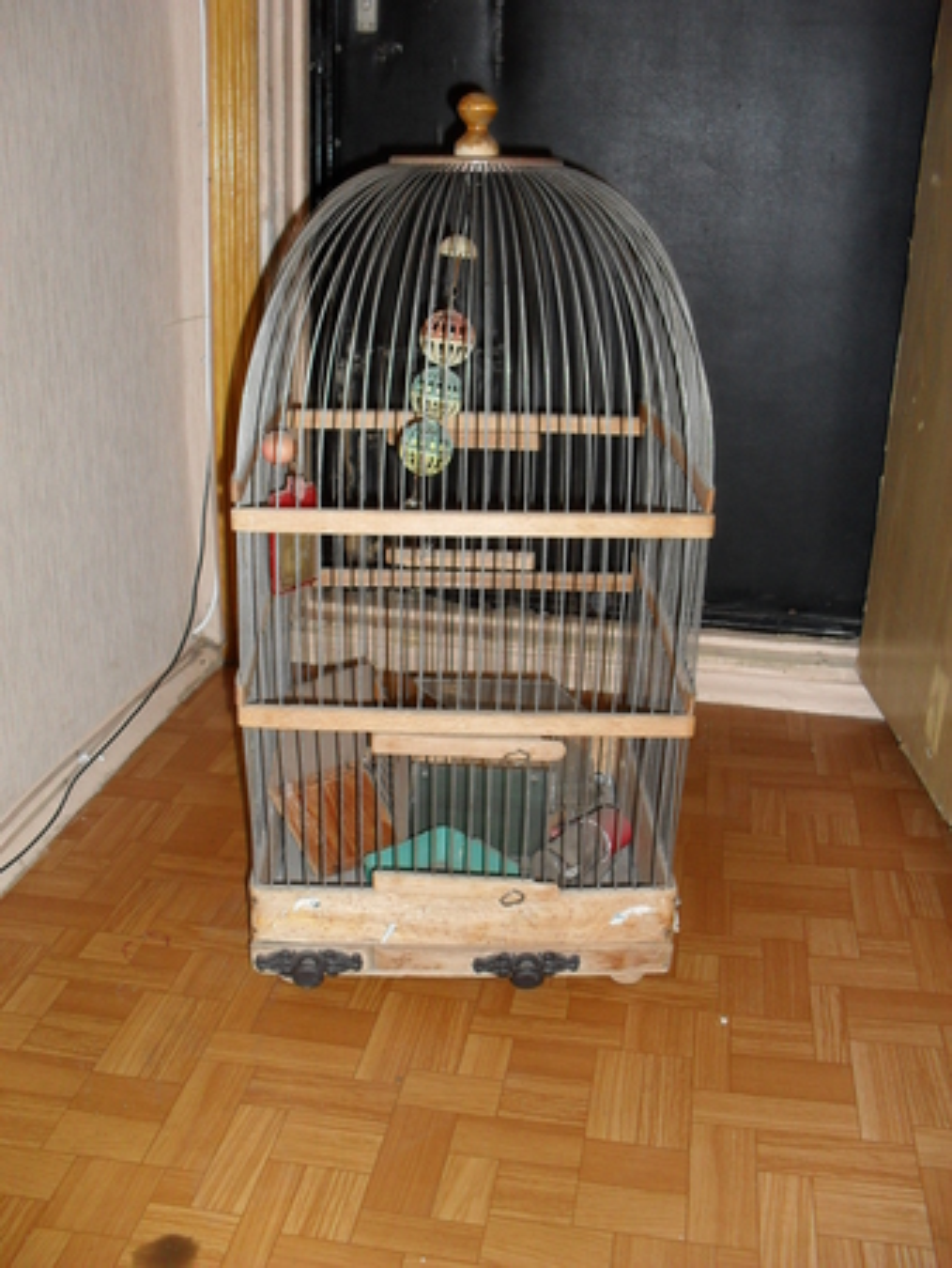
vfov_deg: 52.6
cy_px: 634
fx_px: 1282
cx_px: 476
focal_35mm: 35
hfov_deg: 40.7
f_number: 3.2
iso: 200
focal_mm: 6.3
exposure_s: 1/45
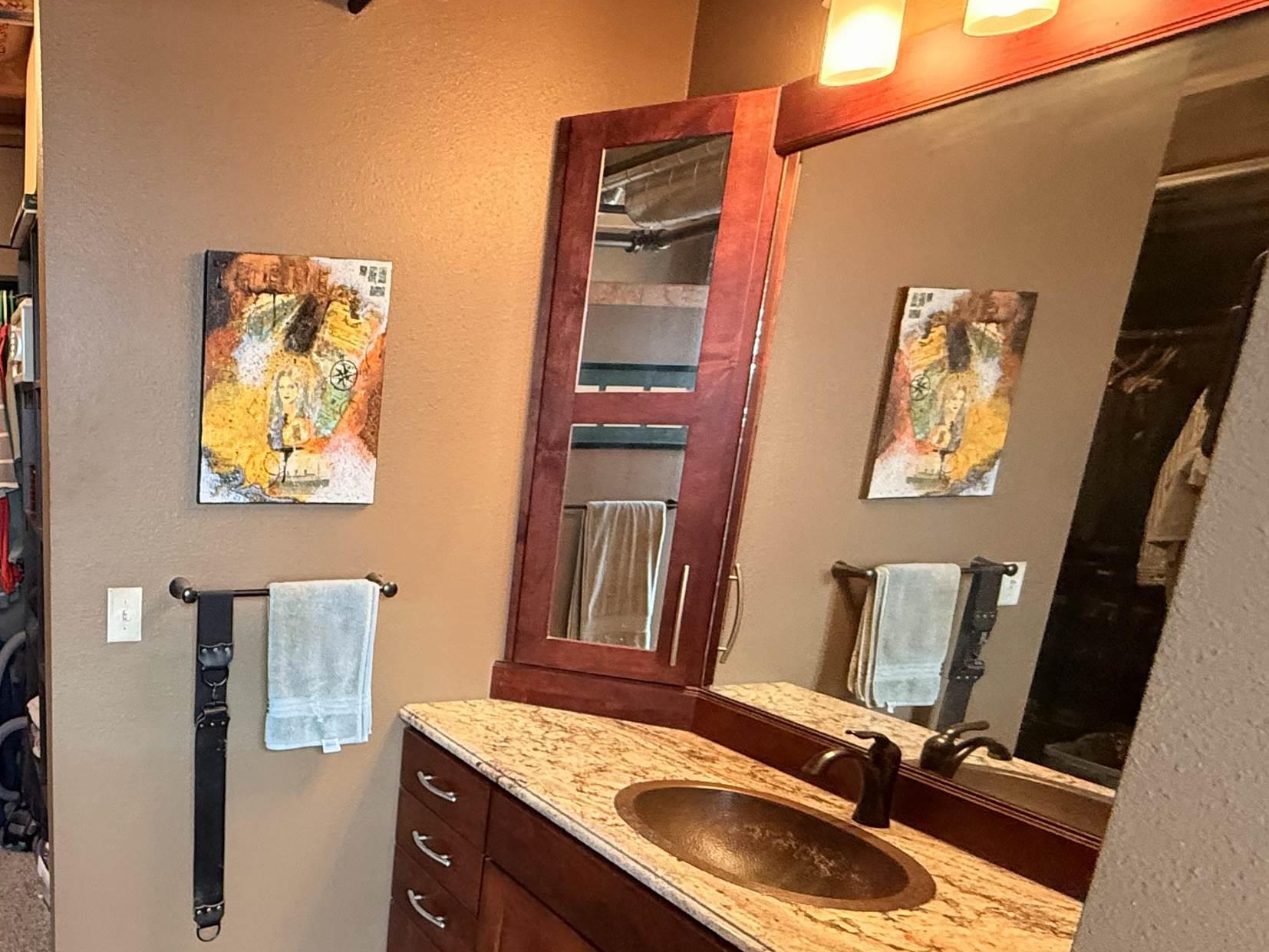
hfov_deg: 59.0
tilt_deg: -13.7
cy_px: 648
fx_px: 953
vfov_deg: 51.9
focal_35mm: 26
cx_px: 166
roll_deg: -1.2
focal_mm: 2.22
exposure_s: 1/60
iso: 500
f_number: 2.2
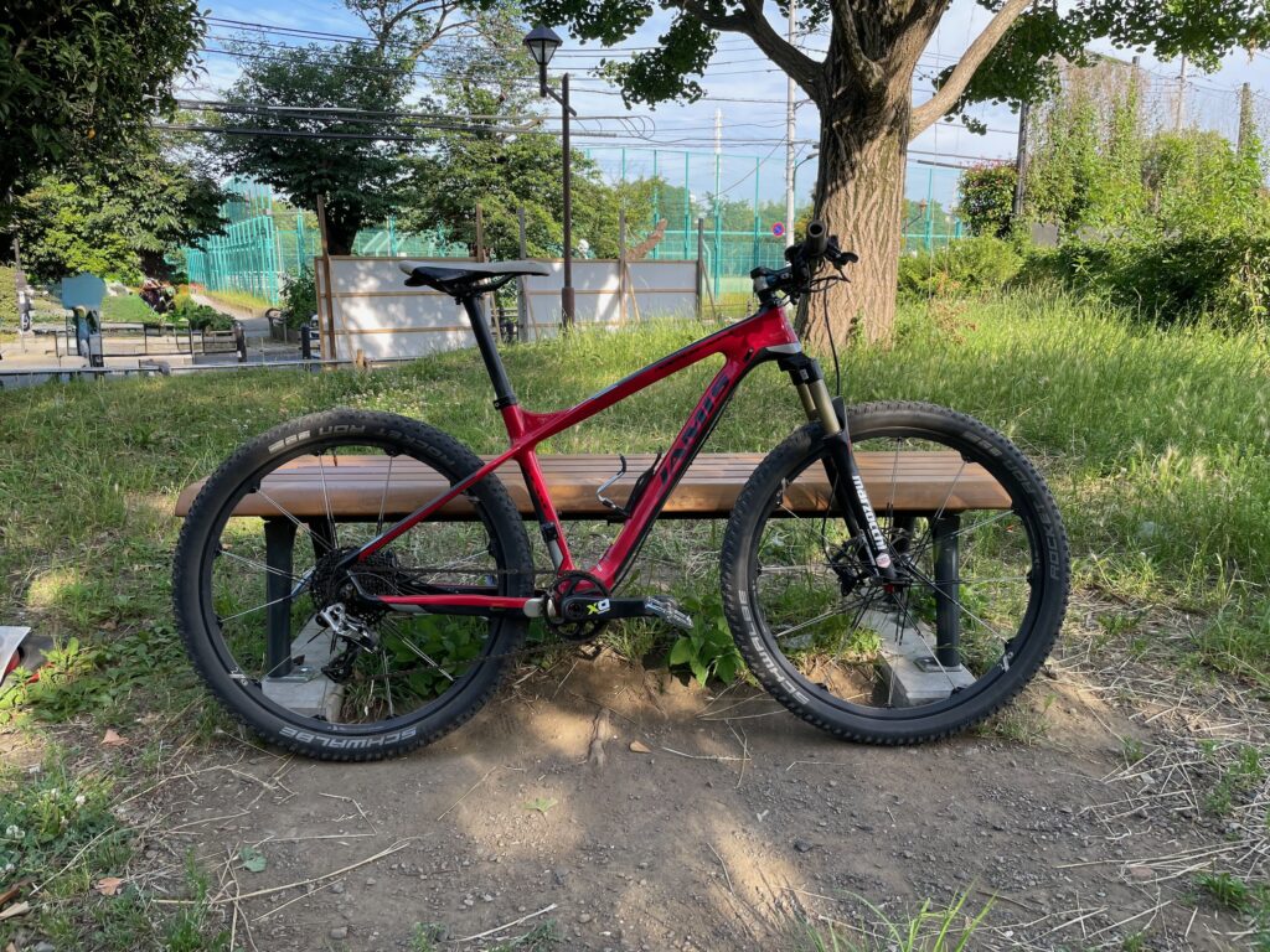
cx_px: 635
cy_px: 476
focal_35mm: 26
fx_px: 954
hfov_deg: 67.3
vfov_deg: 53.1
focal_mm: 4.2
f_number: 1.6
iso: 32
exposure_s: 1/561
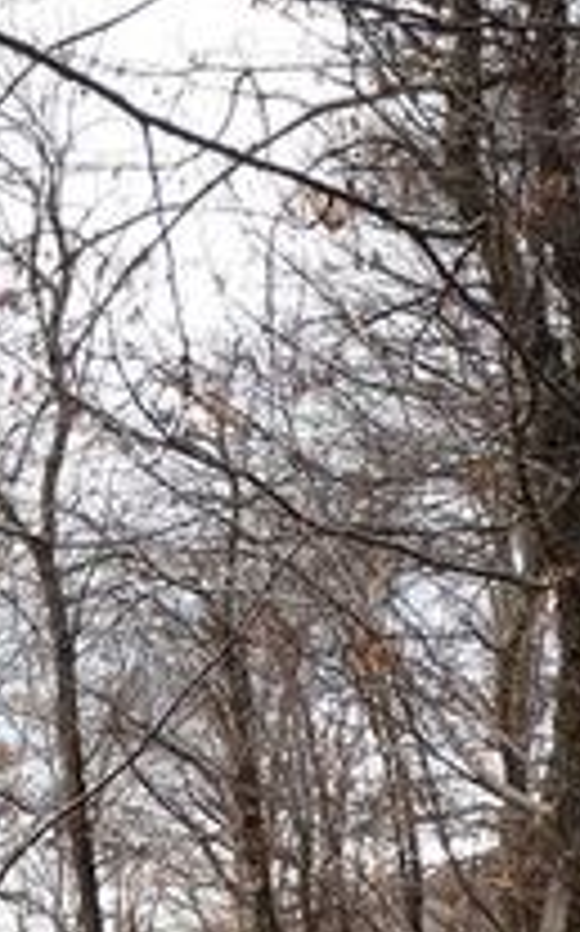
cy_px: 1229
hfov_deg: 15.1
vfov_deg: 22.2
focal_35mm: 83
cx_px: -130
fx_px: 2104
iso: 40
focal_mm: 3.6
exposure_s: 1/100
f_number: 1.9
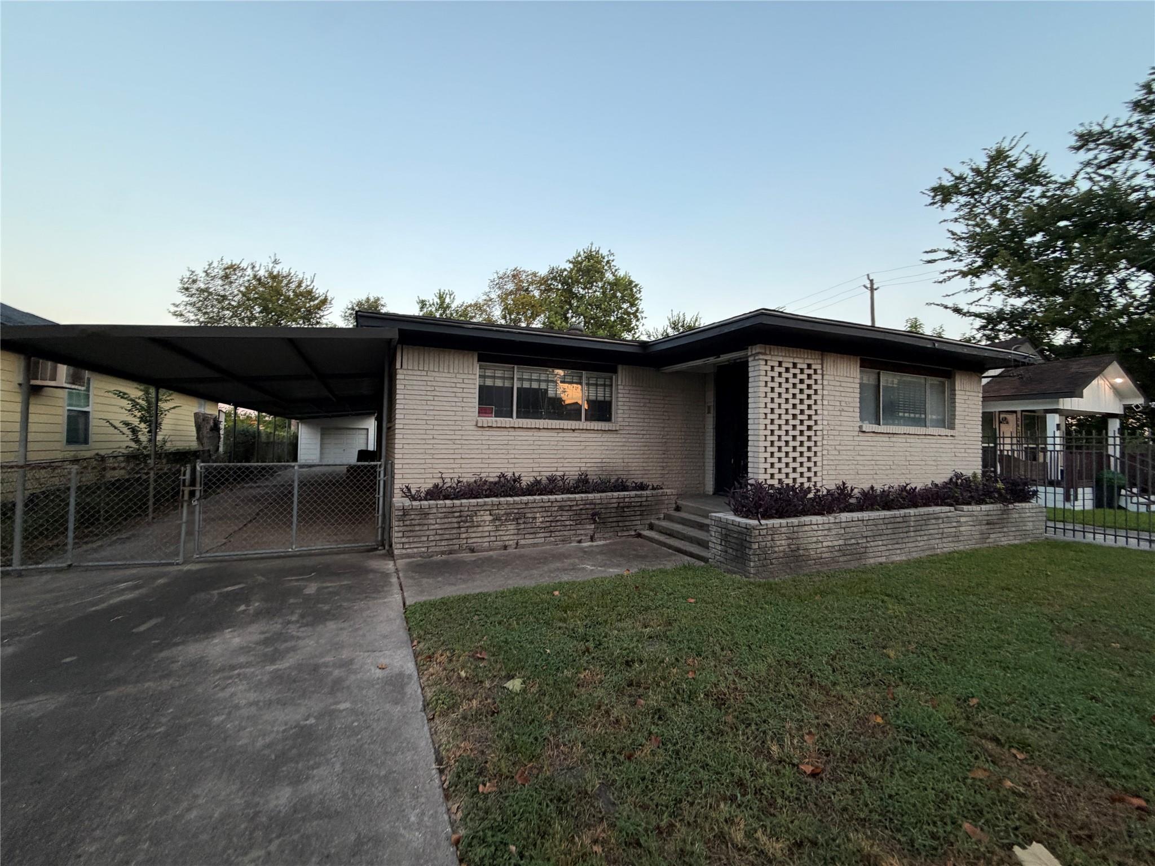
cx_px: 578
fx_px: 467
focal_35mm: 14
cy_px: 433
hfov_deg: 102.1
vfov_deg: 85.7
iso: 100
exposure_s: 1/121
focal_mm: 2.22
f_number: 2.2
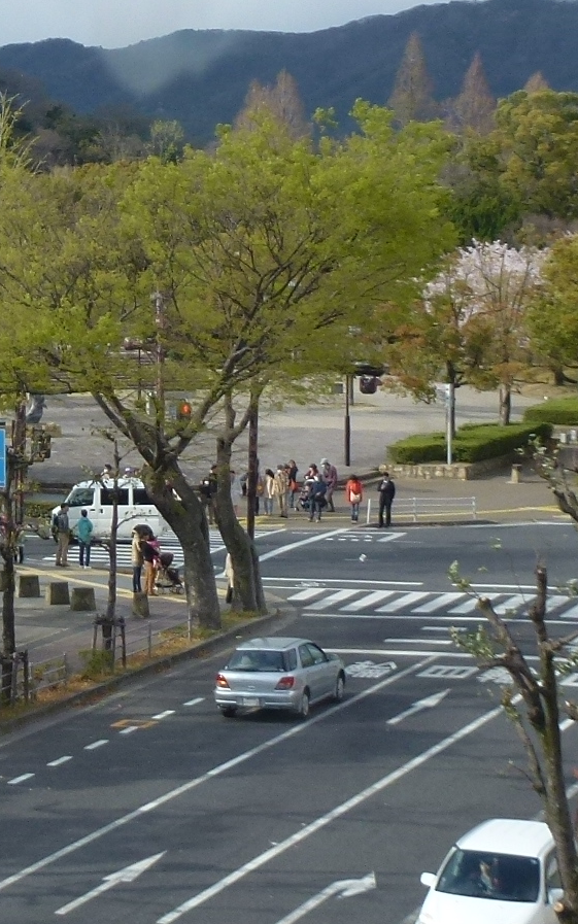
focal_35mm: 124
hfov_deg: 10.2
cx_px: -304
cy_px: 226
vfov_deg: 16.7
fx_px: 3124
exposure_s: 1/500
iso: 100
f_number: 3.9
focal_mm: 7.4
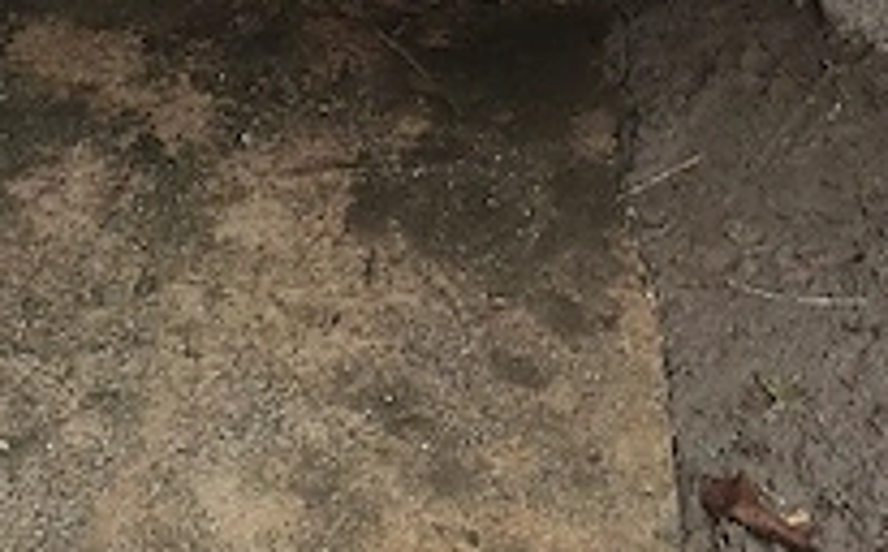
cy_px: -927
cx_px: 655
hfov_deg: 20.9
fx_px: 2392
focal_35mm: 99
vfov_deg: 10.5
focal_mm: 5.23
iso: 50
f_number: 1.8
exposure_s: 1/100
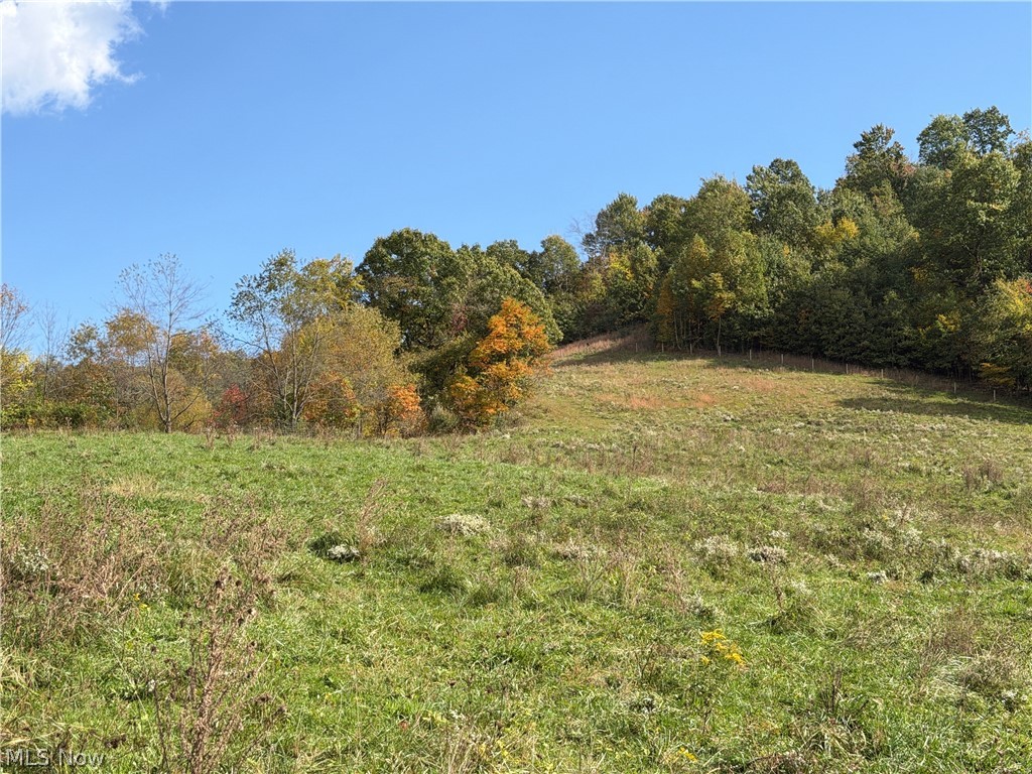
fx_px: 1431
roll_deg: -0.5
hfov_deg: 39.7
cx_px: 516
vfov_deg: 30.3
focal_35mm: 48
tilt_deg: +7.8
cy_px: 387
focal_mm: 6.76
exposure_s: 1/2415
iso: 80
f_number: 1.78
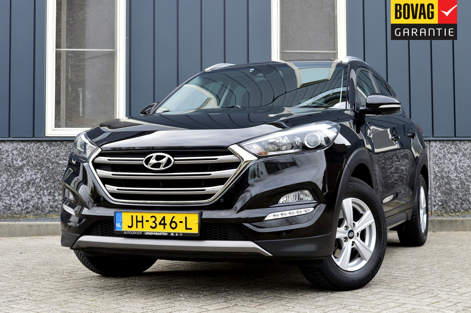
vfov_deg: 23.7
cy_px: 156
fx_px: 745
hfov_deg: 35.1
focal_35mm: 57
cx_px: 236
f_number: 9
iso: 400
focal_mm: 38
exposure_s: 1/100
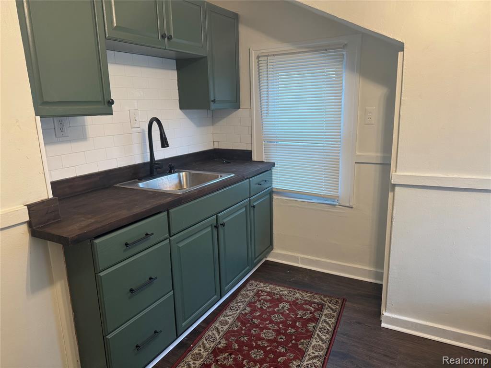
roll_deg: +1.1
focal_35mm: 24
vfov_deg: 56.8
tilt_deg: -14.7
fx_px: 340
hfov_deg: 71.6
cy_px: 184
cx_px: 246
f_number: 1.78
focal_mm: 6.76
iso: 160
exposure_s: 1/120
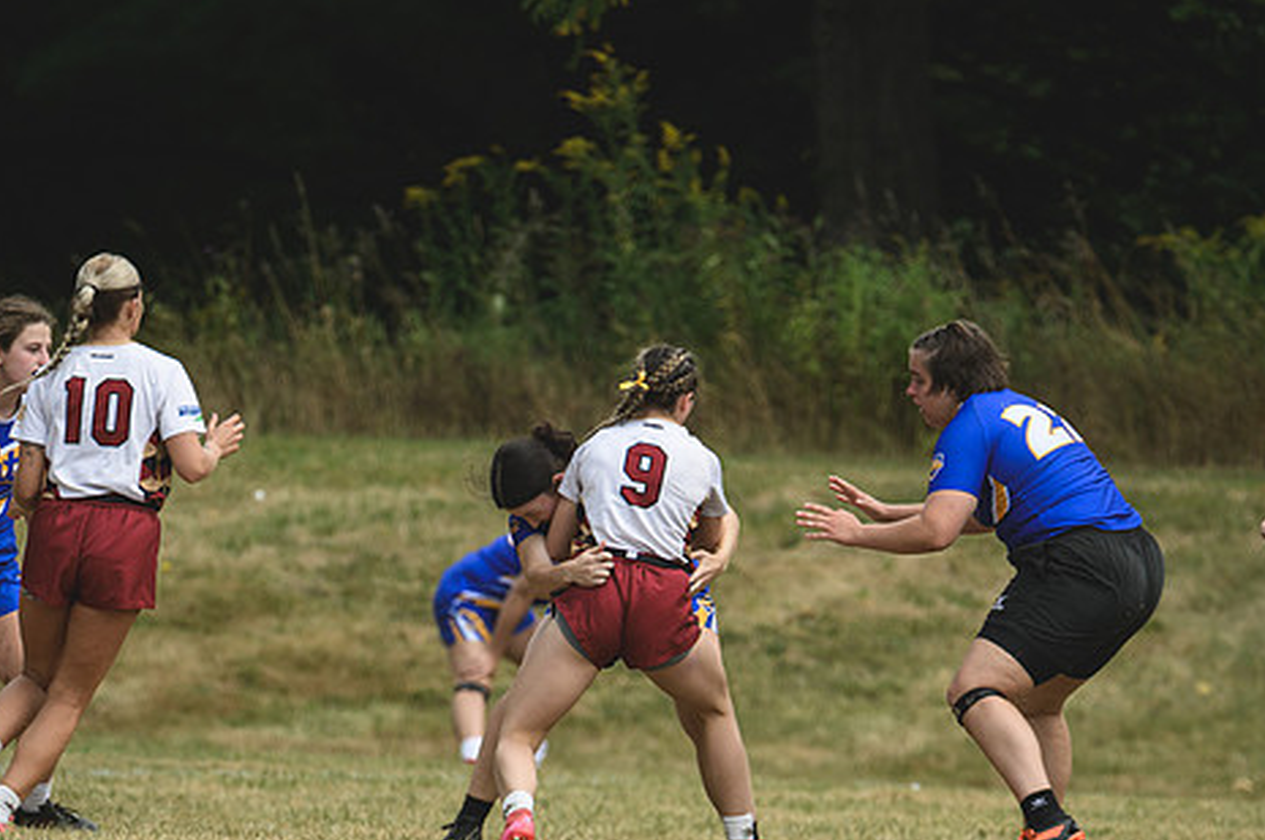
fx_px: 36119
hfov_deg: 2.0
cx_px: 642
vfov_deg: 1.3
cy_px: 517
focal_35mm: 1029
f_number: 6.3
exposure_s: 1/1000
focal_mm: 550
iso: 360
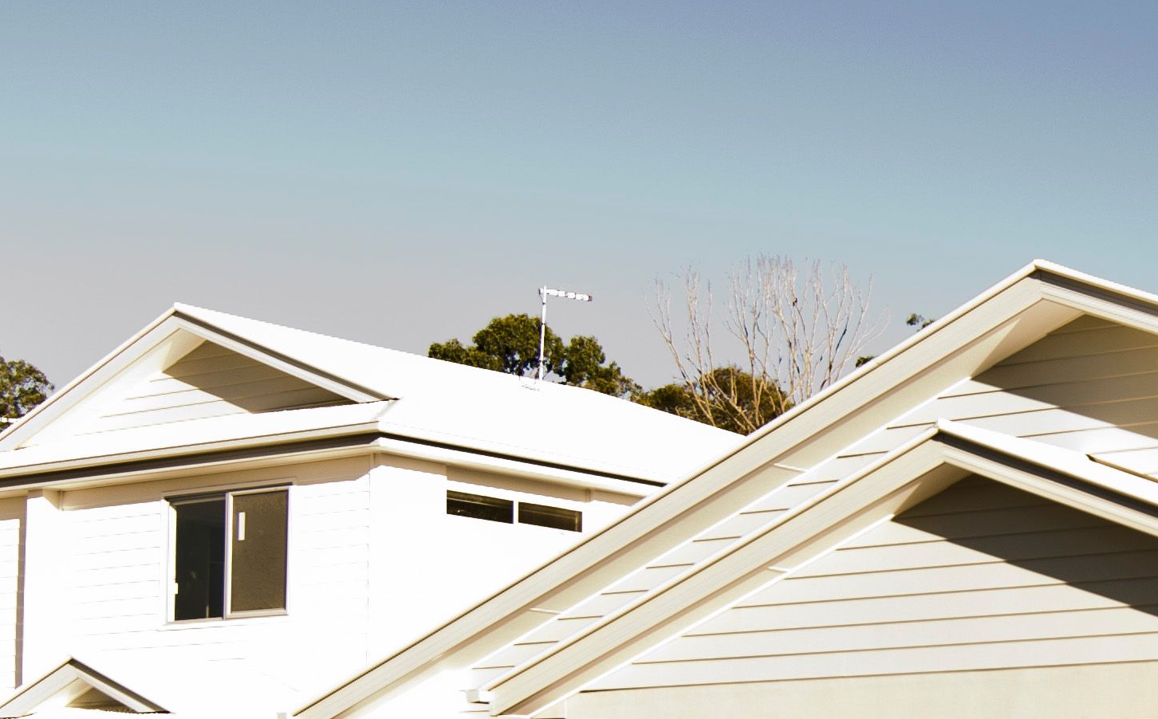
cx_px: 1203
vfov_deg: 15.3
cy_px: 741
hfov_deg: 23.7
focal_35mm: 83
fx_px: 2615
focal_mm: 16
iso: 100
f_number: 5
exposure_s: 1/200
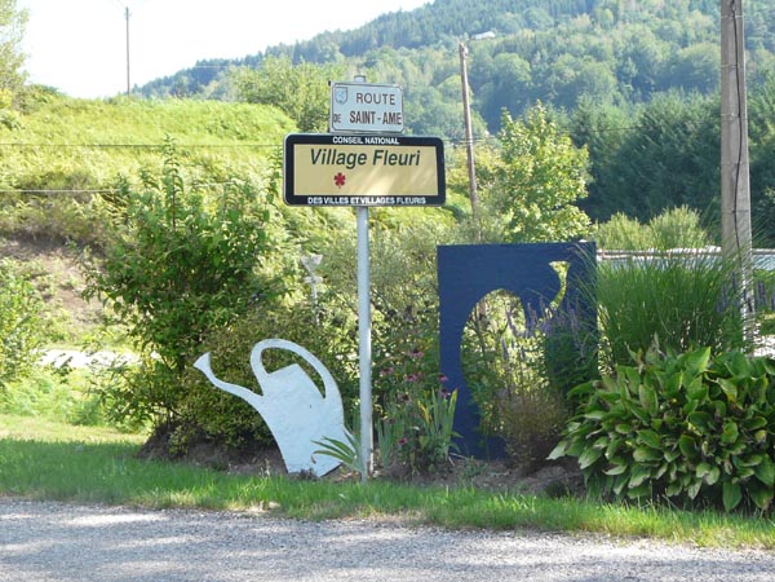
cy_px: 291
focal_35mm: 113
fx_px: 2530
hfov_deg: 17.4
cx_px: 388
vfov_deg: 13.1
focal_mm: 11.7
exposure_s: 1/160
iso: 100
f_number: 4
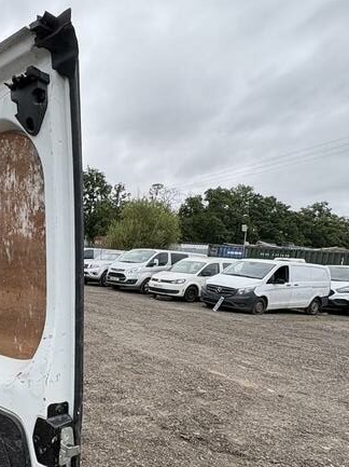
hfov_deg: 43.1
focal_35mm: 29
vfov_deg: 60.8
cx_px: 20
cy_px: 294
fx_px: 390
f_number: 2.2
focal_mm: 2.22
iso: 40
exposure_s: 1/858
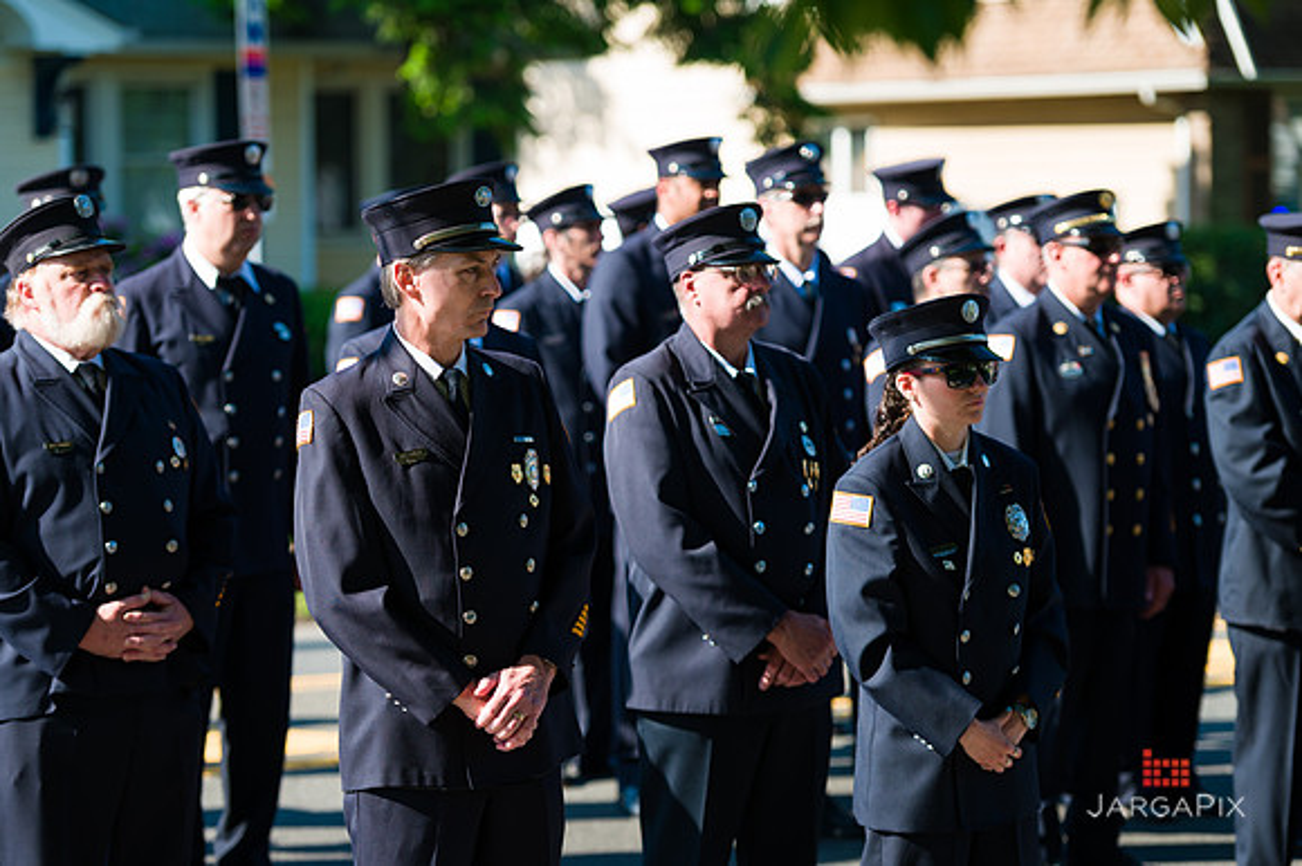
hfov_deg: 17.7
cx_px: 651
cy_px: 433
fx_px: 4193
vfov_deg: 11.8
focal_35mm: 116
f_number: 3.2
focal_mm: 116
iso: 200
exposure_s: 1/1000
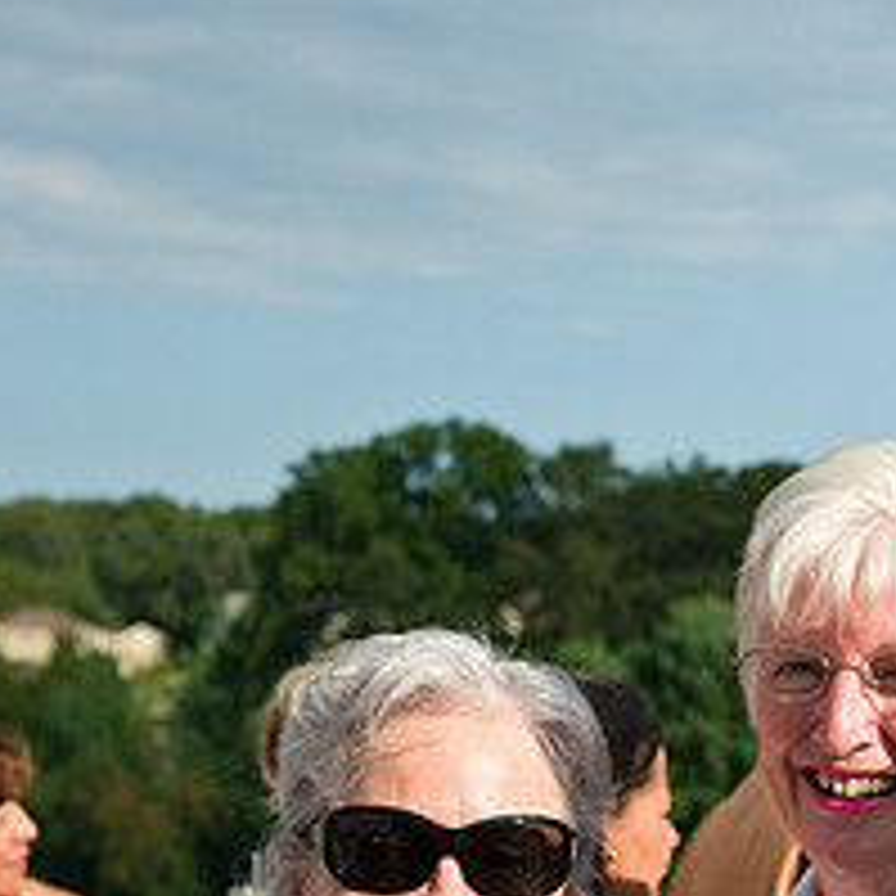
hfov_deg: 16.5
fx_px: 3046
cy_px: 617
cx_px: 851
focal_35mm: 104
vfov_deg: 16.7
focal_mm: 42
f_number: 4.5
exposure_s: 1/3200
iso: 400
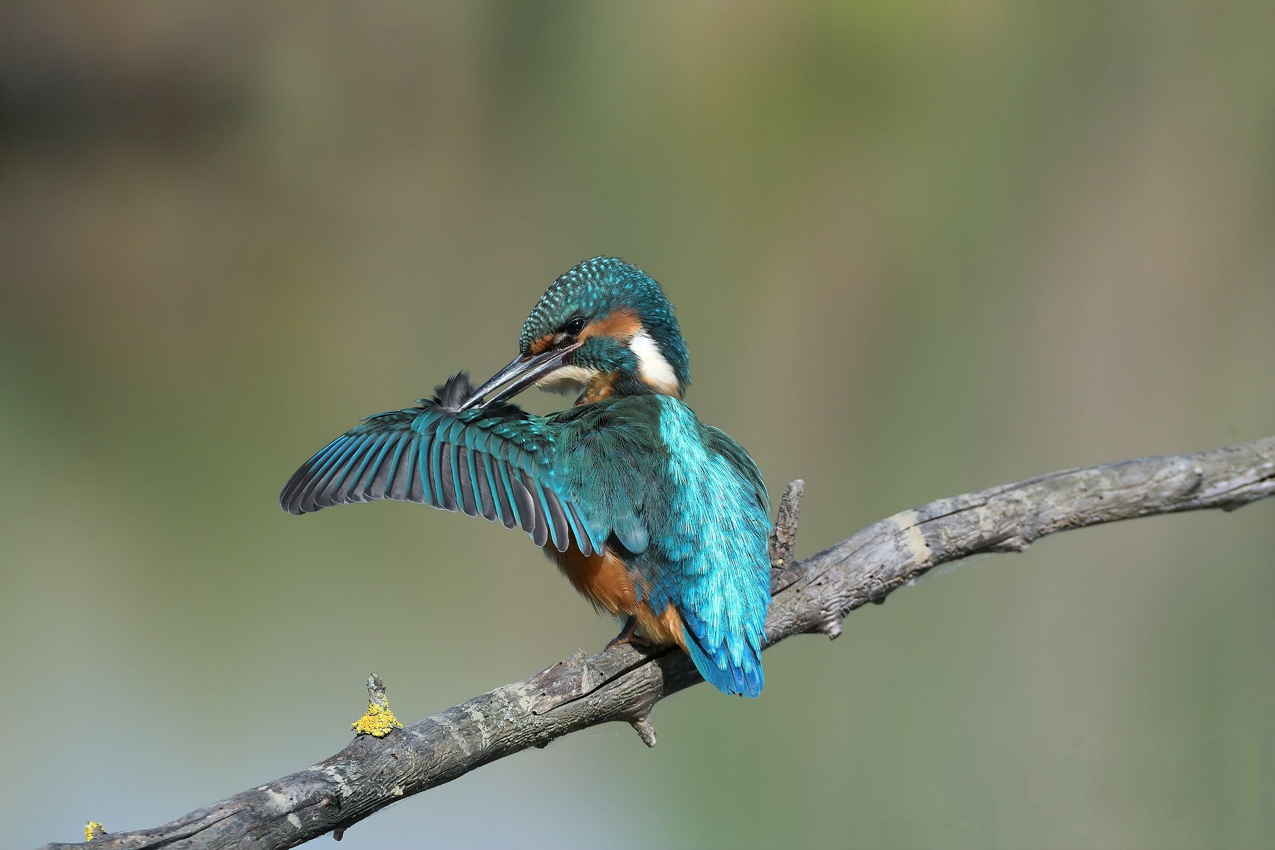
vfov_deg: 1.8
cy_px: 425
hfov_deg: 2.7
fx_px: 26560
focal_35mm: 750
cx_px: 638
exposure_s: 1/1250
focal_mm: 500
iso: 1100
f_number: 11
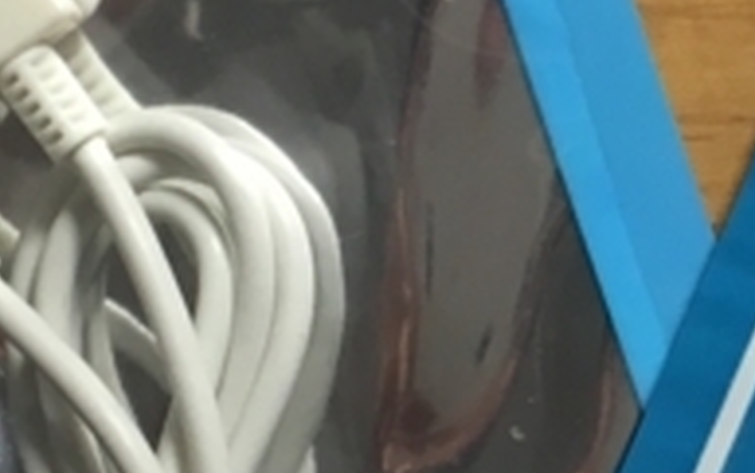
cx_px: 673
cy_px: 195
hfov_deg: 12.7
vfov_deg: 8.1
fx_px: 3357
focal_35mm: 163
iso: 50
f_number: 2.2
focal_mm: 4.15
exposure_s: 1/30
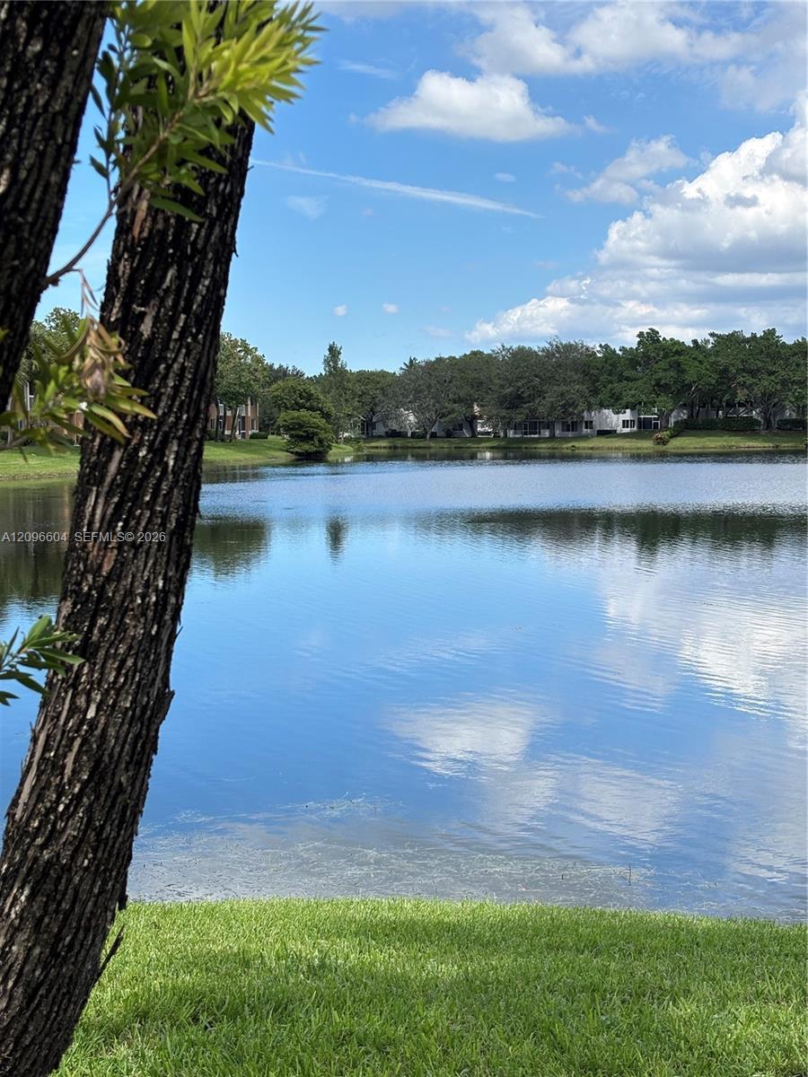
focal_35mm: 52
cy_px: 538
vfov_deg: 36.8
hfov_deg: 28.0
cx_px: 404
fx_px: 1618
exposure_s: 1/3021
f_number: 1.6
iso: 40
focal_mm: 5.96
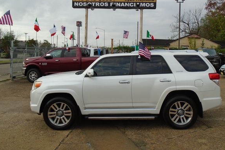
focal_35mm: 30
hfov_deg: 61.8
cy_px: 57
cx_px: 122
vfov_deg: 43.3
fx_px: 188
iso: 100
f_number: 3.2
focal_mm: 4.6
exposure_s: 1/640
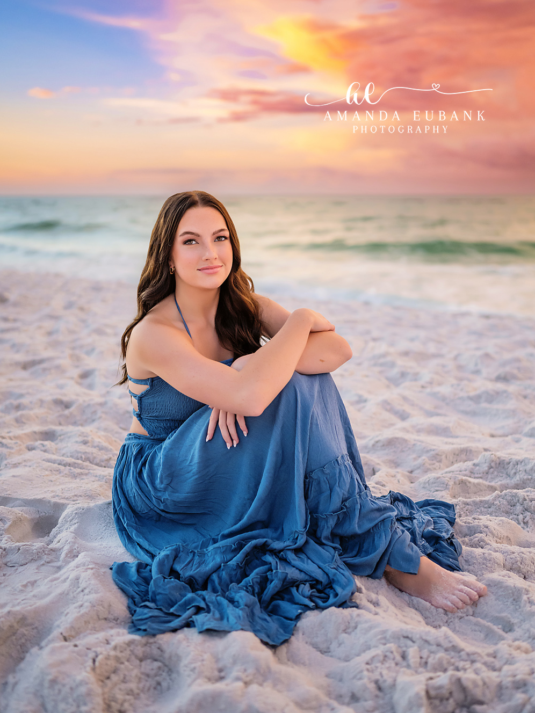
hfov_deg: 37.7
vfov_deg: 48.9
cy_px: 320
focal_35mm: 38
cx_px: 268
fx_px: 783
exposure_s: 1/1600
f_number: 1.8
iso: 1000
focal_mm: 35
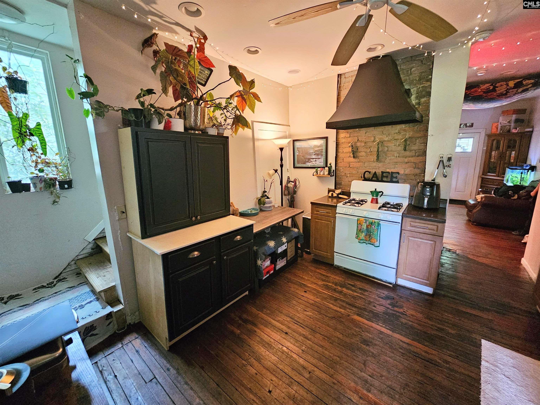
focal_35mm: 13
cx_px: 270
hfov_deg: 106.2
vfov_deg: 89.9
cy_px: 202
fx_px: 203
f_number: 2.2
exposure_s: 1/24
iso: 640
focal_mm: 2.2
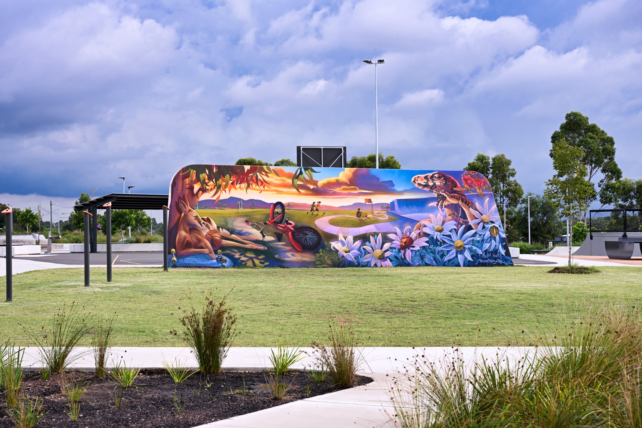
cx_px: 321
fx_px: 1248
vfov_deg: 19.5
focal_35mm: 70
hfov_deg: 28.8
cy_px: 214
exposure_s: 1/250
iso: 200
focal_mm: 70
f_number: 6.3
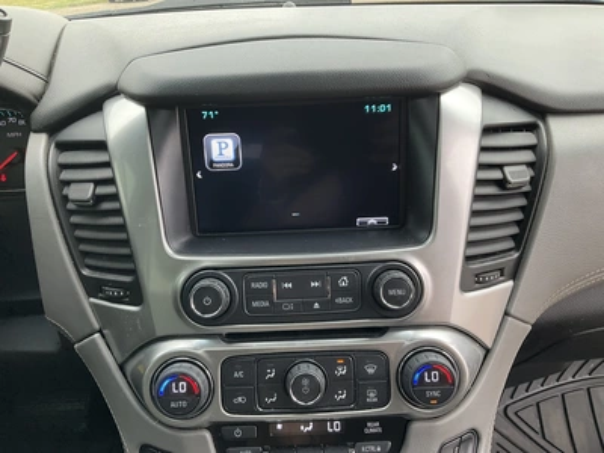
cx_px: 302
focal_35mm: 29
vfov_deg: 48.2
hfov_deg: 61.7
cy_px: 226
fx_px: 506
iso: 40
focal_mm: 3
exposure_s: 1/82
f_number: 1.8
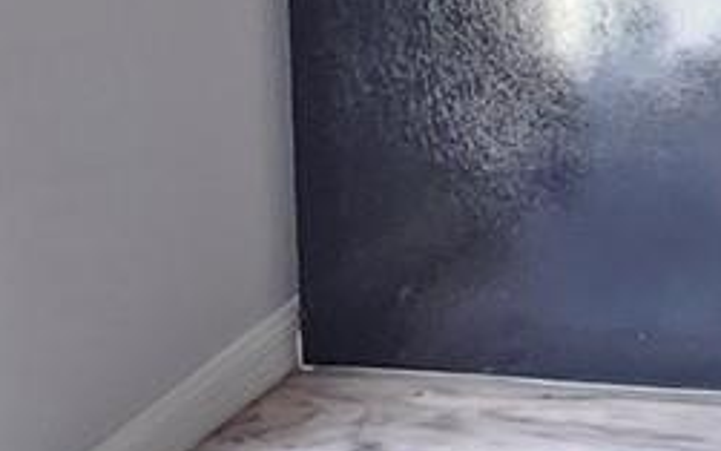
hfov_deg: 11.8
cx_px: 2129
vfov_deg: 9.9
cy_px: -1003
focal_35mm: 88
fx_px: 1730
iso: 320
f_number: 2.2
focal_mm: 2.2
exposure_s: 1/60
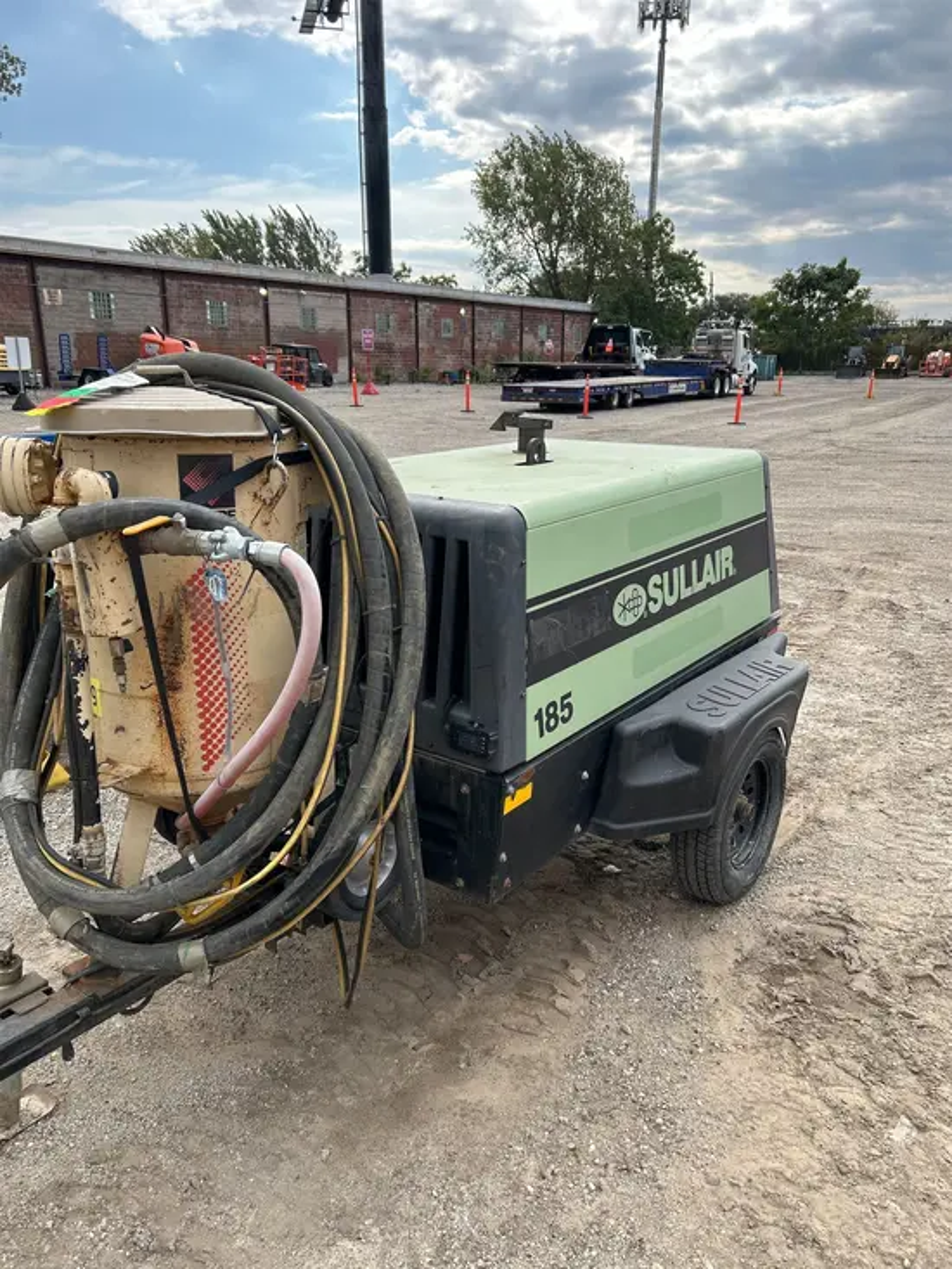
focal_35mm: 26
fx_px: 953
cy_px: 634
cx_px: 476
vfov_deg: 67.3
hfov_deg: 53.1
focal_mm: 5.7
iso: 50
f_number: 1.5
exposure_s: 1/2513
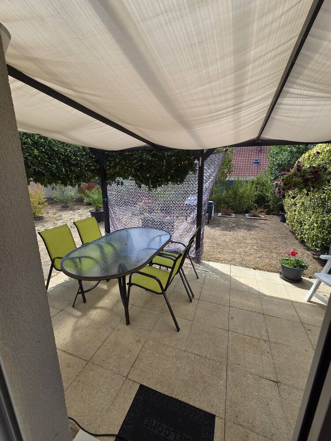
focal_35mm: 13
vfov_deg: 106.2
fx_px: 166
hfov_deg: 89.9
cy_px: 220
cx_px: 166
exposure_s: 1/818
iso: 50
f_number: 2.2
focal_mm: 2.2
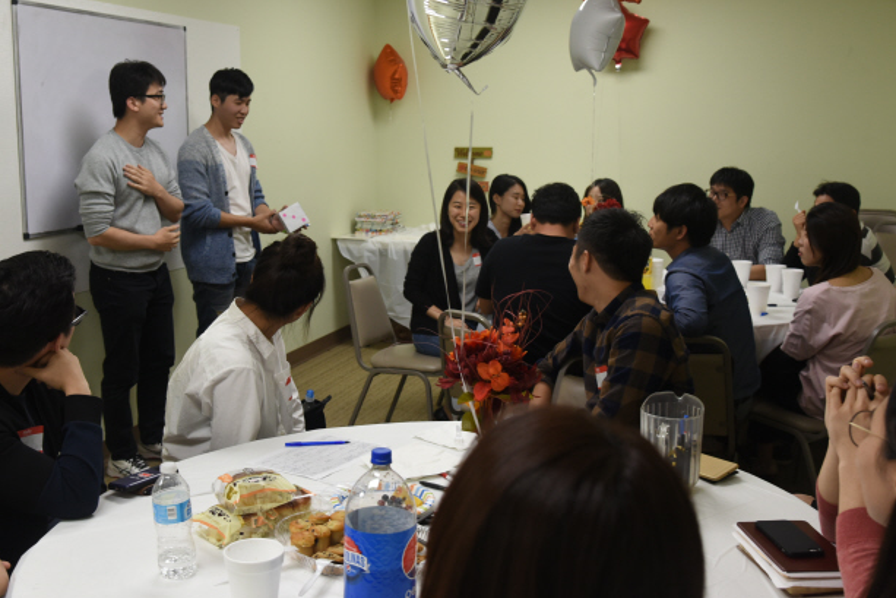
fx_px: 996
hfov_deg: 48.4
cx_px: 418
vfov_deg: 33.4
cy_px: 270
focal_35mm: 40
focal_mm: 35
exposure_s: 1/125
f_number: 5.6
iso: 1250
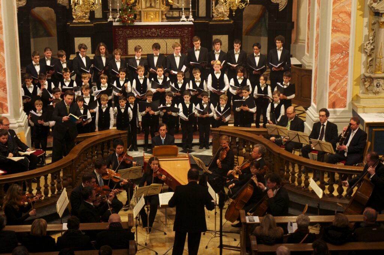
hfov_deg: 24.6
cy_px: 128
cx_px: 192
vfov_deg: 16.5
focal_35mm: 82
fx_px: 879
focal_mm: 55
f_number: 5.6
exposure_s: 1/50
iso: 1600
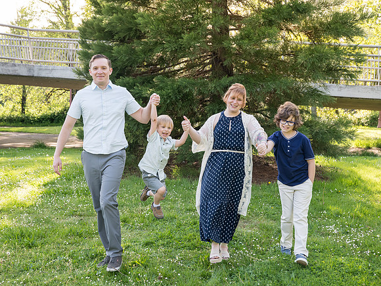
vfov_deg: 26.0
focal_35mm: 56
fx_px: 620
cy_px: 143
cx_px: 166
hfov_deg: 34.1
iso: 800
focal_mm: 52
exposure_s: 1/400
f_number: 5
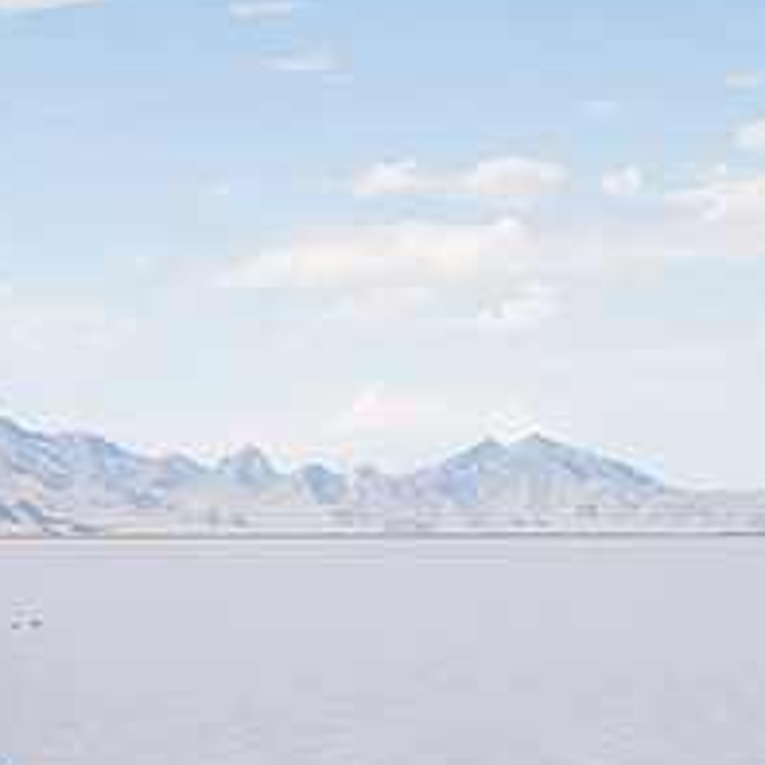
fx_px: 3325
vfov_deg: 13.0
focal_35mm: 133
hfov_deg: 13.1
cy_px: 695
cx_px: 194
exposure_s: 1/2500
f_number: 5.6
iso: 400
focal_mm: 38
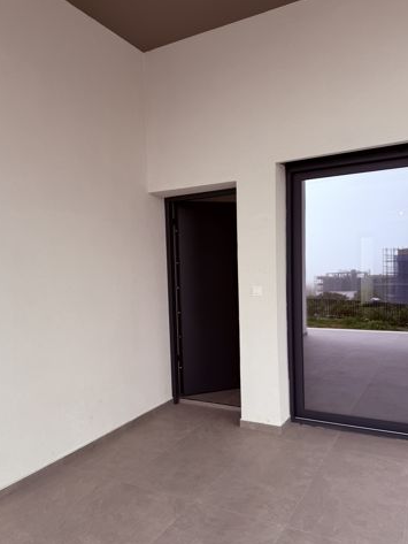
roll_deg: +1.9
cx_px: 184
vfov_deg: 65.1
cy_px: 304
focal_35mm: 27
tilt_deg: -4.2
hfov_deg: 51.3
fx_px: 424
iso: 80
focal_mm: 6.76
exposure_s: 1/1018
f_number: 1.78
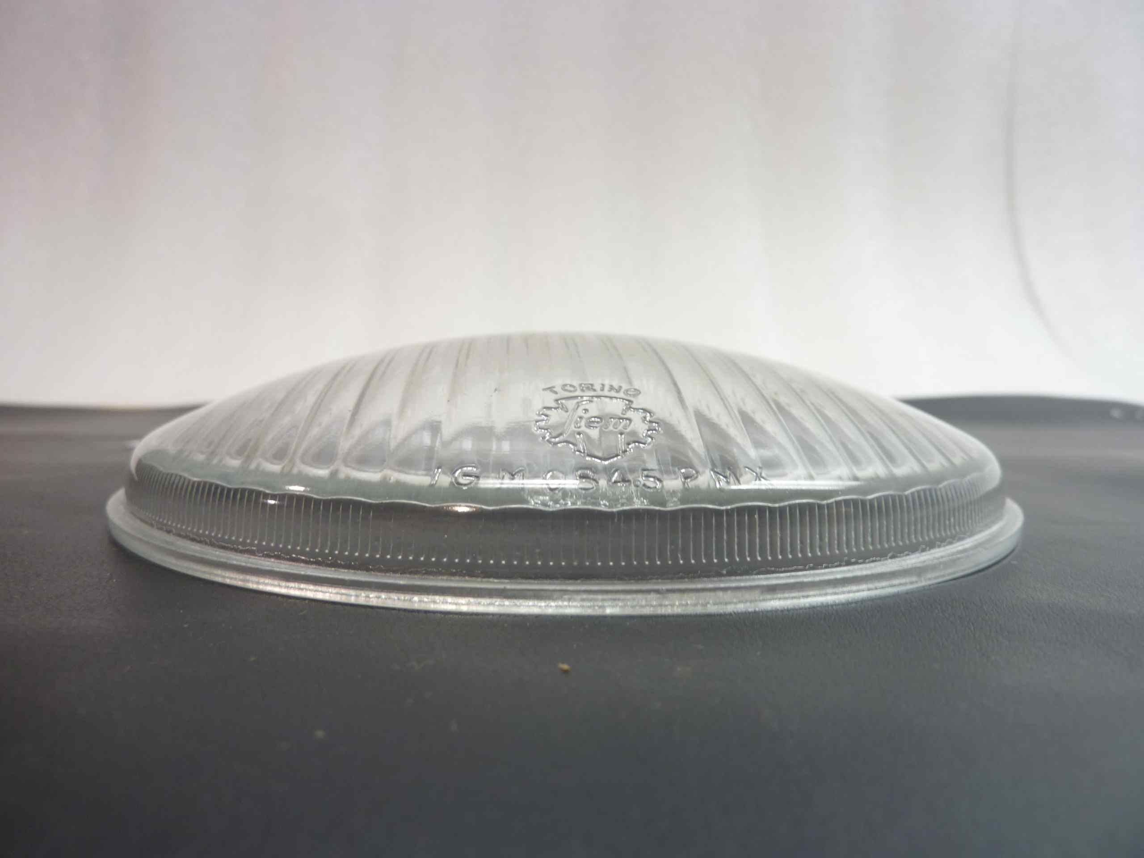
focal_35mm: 25
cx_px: 572
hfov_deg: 69.4
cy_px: 429
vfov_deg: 54.9
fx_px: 826
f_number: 3.3
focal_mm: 4.1
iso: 80
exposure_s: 1/8
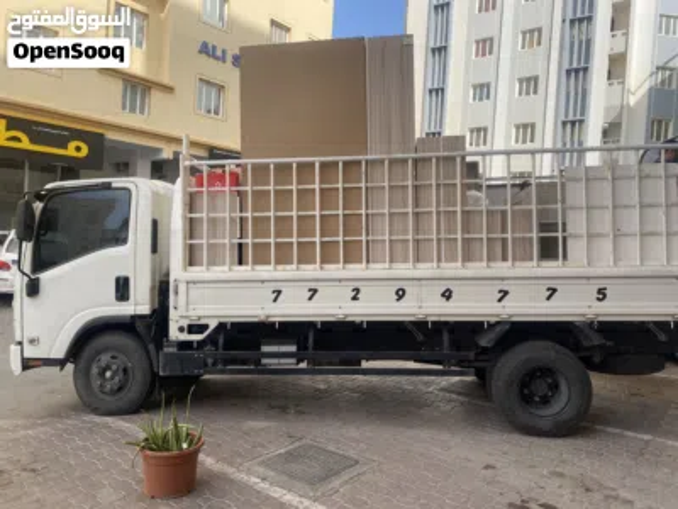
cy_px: 254
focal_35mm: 26
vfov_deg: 53.1
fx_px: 509
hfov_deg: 67.3
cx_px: 339
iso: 32
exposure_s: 1/1182
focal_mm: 4.25
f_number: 1.8
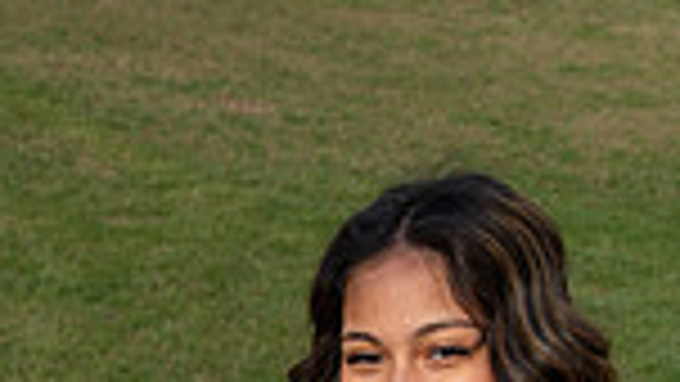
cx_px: 266
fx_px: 2200
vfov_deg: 8.8
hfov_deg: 17.6
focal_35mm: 122
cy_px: 975
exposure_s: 1/200
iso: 250
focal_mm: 39
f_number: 8
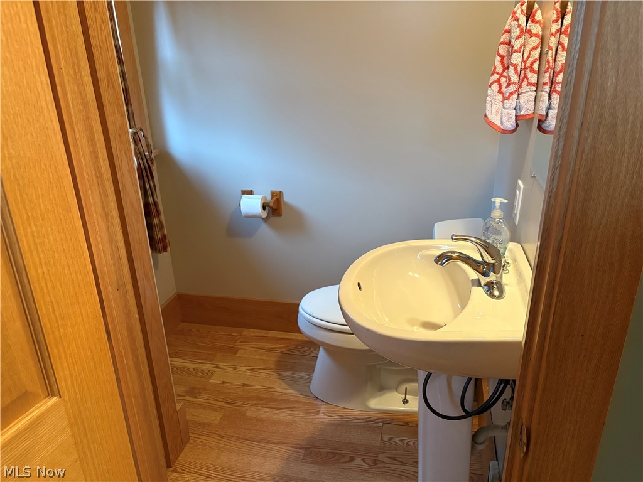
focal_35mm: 26
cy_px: 241
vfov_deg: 53.1
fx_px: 483
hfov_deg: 67.3
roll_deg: +1.4
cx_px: 322
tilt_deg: -22.1
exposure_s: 1/60
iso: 400
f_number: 1.6
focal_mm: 5.96
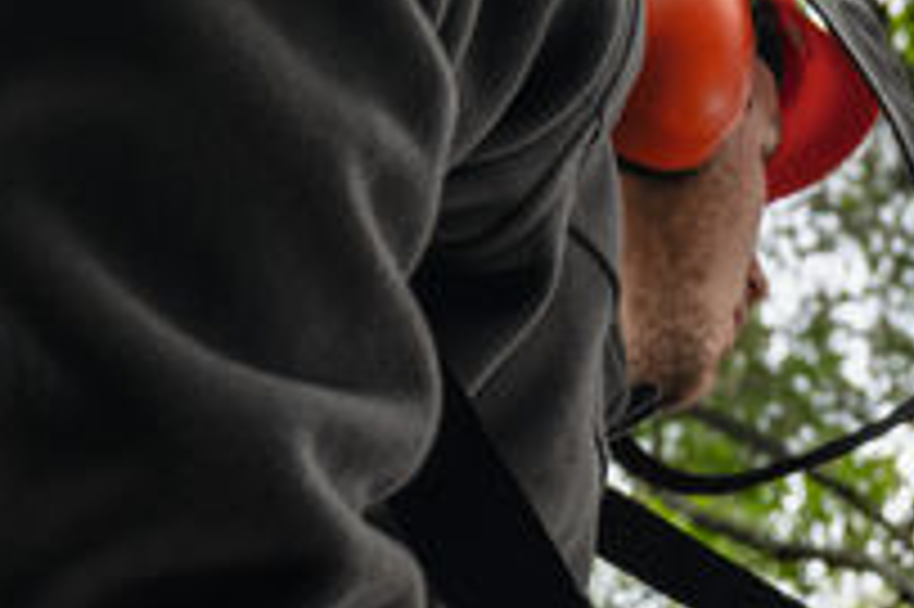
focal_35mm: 79
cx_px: 806
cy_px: 842
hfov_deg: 25.0
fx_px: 2004
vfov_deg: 16.1
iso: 800
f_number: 3.5
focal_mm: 20
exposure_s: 1/800
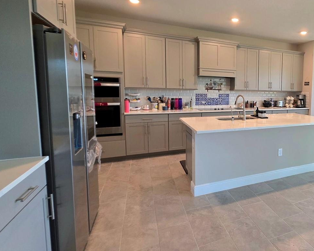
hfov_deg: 70.0
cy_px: 110
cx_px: 251
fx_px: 195
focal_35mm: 21
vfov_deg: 65.3
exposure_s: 1/120
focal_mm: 2.2
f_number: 1.9
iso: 160
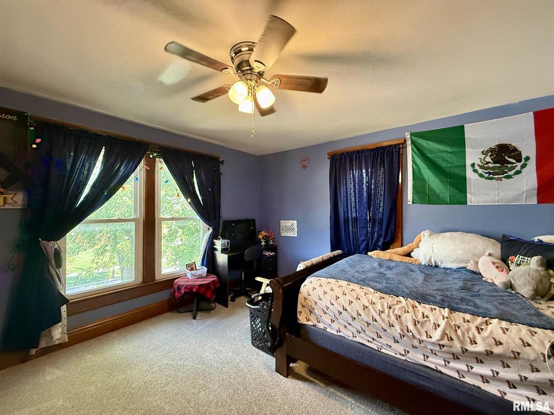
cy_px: 208
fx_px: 224
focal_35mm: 14
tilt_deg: +0.6
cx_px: 277
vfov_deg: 85.7
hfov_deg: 102.1
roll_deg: +0.1
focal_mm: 2.22
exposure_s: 1/60
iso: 500
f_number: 2.2
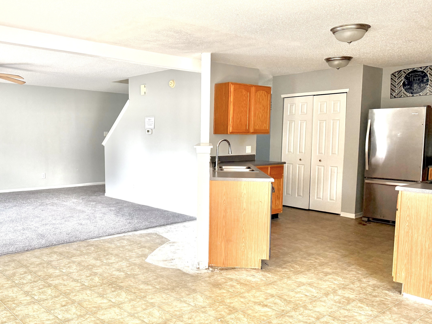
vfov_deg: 44.1
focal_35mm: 32
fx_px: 399
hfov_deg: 56.2
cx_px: 164
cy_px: 180
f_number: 1.78
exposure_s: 1/154
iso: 160
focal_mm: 6.76
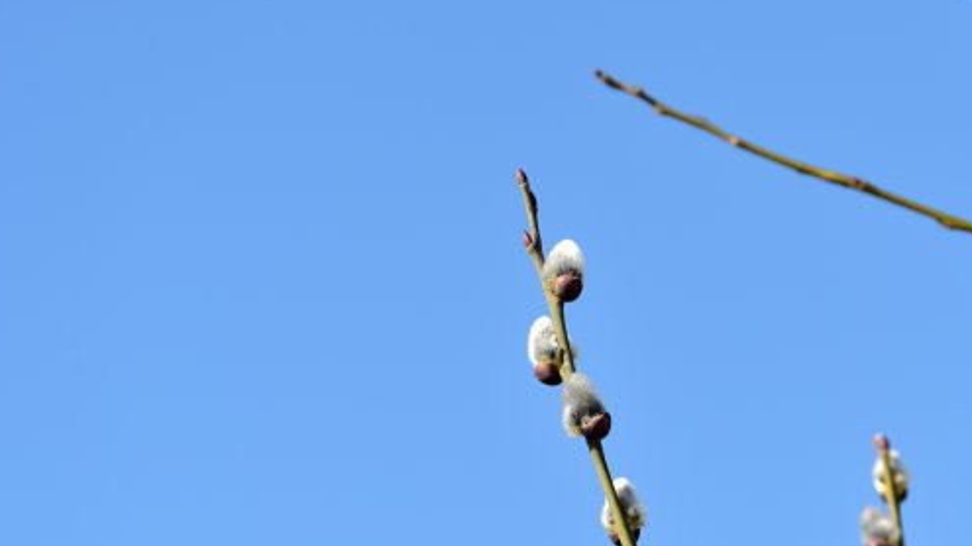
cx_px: 577
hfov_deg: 8.3
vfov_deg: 4.7
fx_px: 6673
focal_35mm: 259
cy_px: 342
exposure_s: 1/500
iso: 100
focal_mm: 200
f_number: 5.6
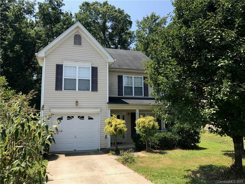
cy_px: 92
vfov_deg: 49.7
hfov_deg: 63.4
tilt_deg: +7.0
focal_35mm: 28
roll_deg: +1.6
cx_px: 122
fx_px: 198
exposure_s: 1/1114
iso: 20
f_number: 1.8
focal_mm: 3.99
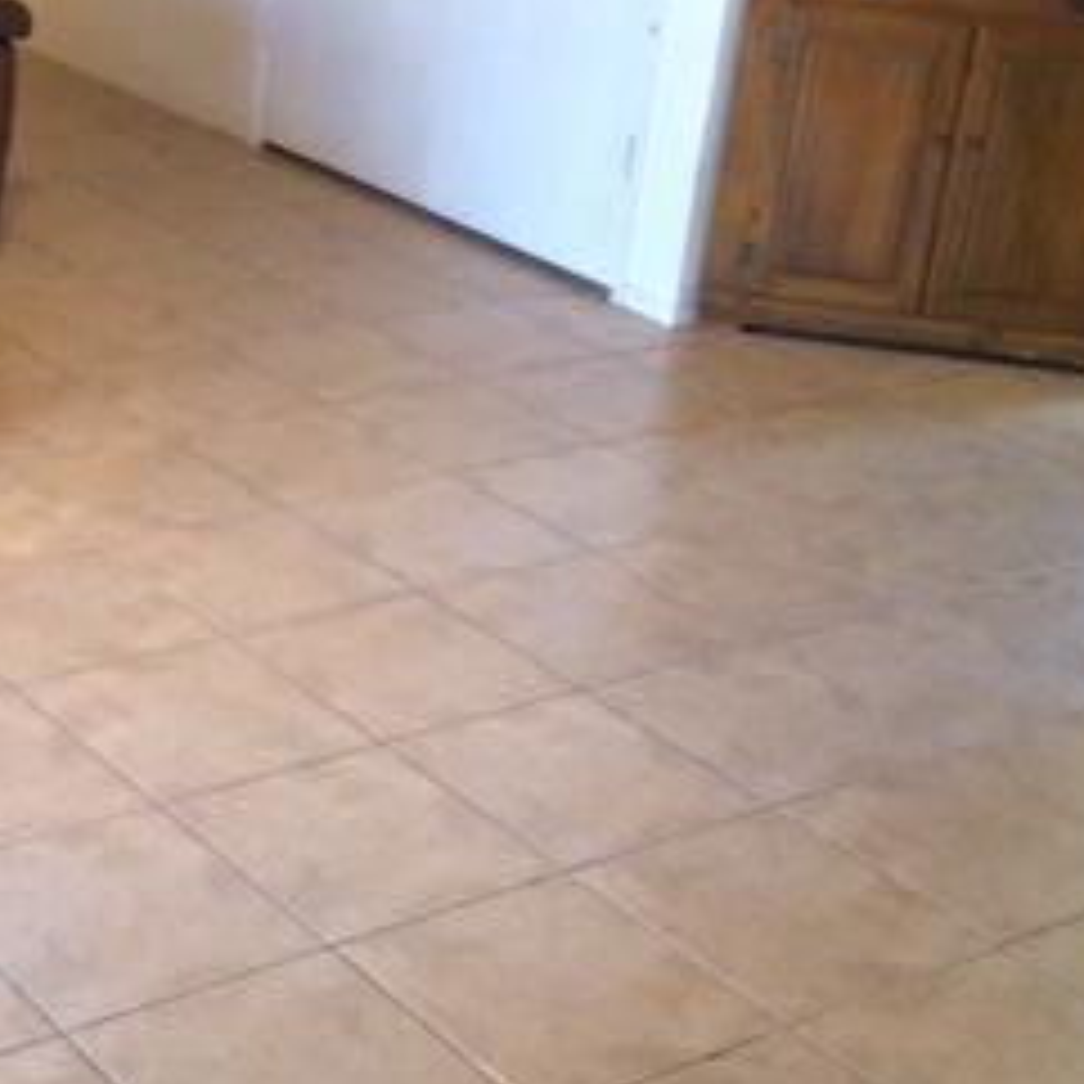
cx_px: 139
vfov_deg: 25.3
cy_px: 459
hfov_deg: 24.7
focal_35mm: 68
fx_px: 2409
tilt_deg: -21.8
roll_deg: -3.8
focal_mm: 4.15
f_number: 2.2
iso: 320
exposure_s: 1/24
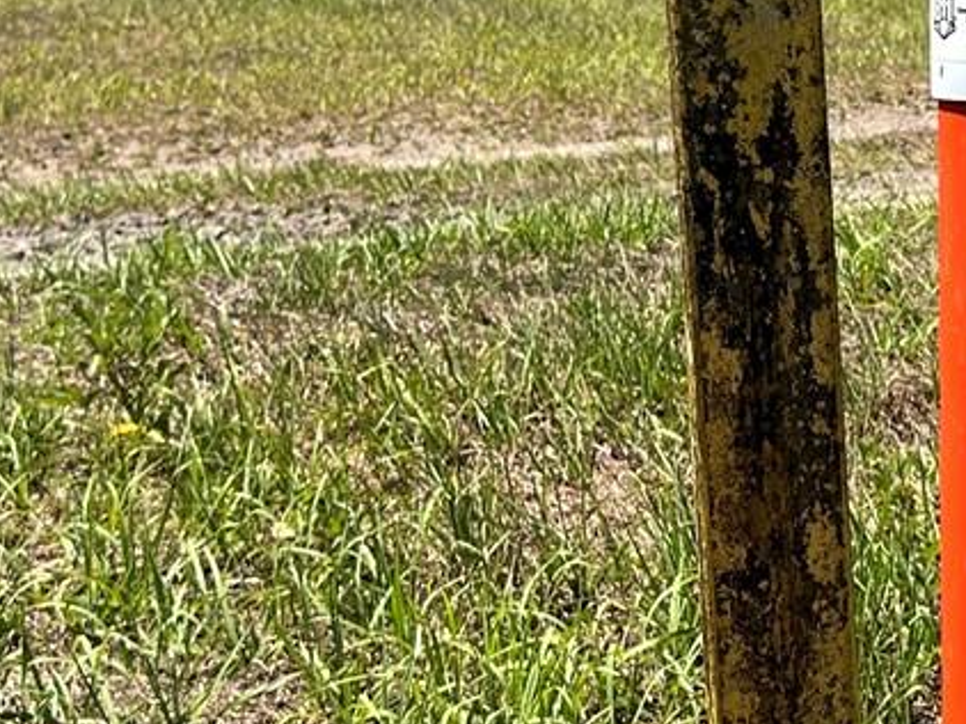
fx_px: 2538
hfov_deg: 21.0
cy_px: 124
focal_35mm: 91
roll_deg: +0.8
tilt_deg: -5.5
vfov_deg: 16.1
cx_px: 897
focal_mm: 6.86
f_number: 1.78
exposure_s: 1/3247
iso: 80
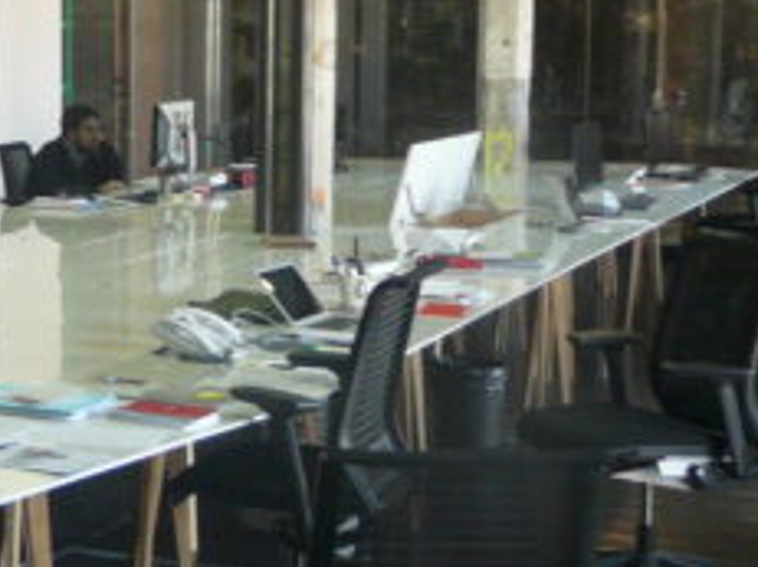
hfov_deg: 19.9
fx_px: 2035
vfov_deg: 15.8
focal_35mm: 93
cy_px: 193
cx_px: -144
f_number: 2.8
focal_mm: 4.6
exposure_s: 1/25
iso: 200
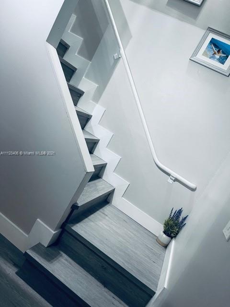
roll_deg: -29.4
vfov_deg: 67.3
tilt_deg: -9.1
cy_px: 154
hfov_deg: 53.1
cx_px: 115
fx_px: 230
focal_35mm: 26
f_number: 1.6
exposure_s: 1/60
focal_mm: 5.1
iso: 125
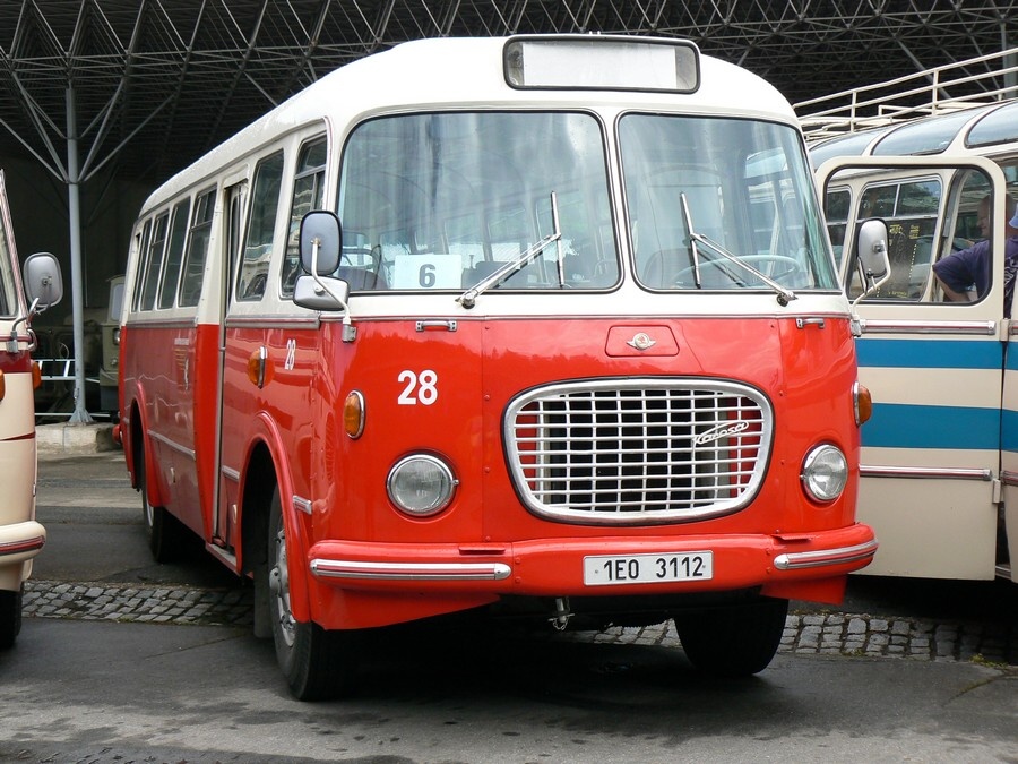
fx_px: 1970
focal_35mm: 67
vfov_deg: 21.9
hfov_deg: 29.0
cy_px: 382
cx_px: 509
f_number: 3.2
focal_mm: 11.2
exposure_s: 1/640
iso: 100
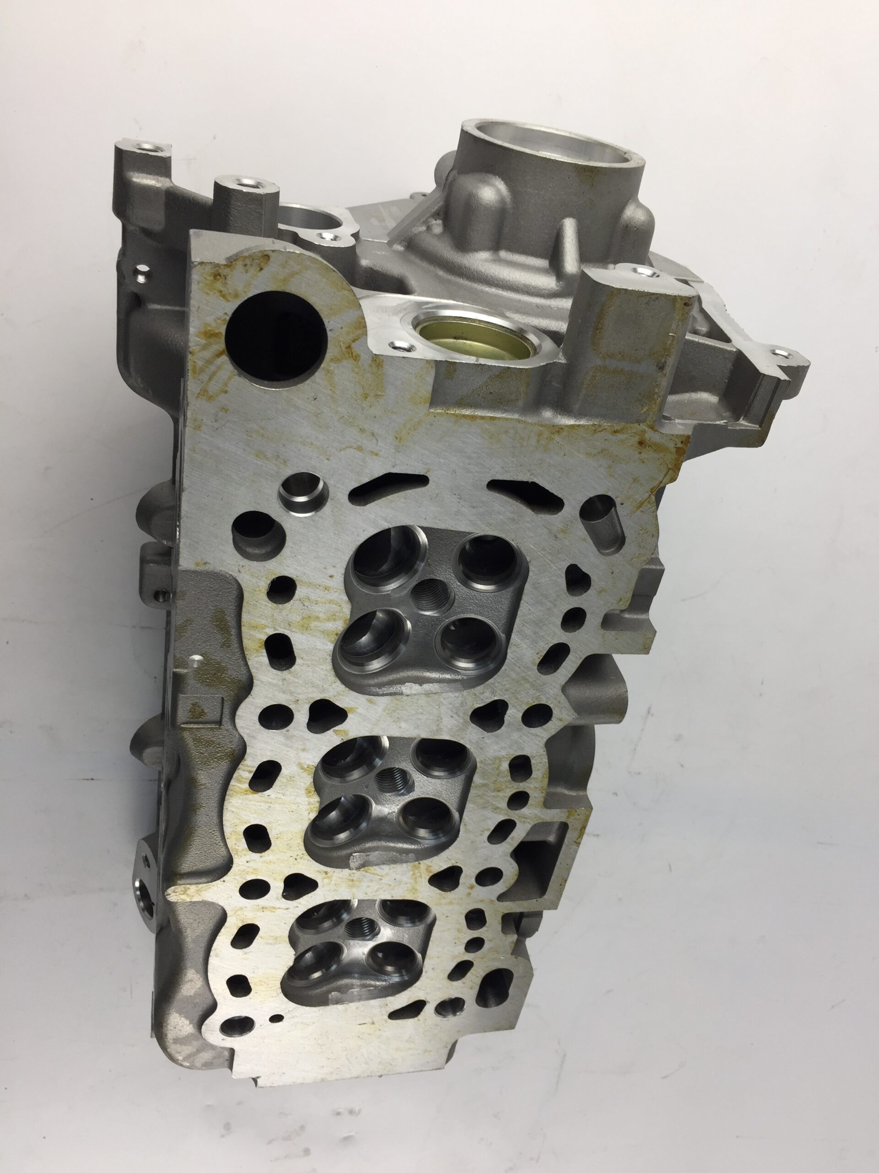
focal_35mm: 29
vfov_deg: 61.7
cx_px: 440
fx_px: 982
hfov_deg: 48.2
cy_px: 586
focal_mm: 4.15
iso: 32
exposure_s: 1/50
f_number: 2.2
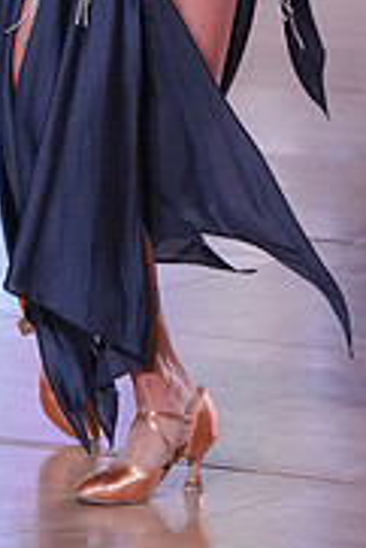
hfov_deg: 3.3
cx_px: 92
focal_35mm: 422
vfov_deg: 4.9
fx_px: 6423
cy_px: -188
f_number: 7.1
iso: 5000
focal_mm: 132
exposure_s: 1/400
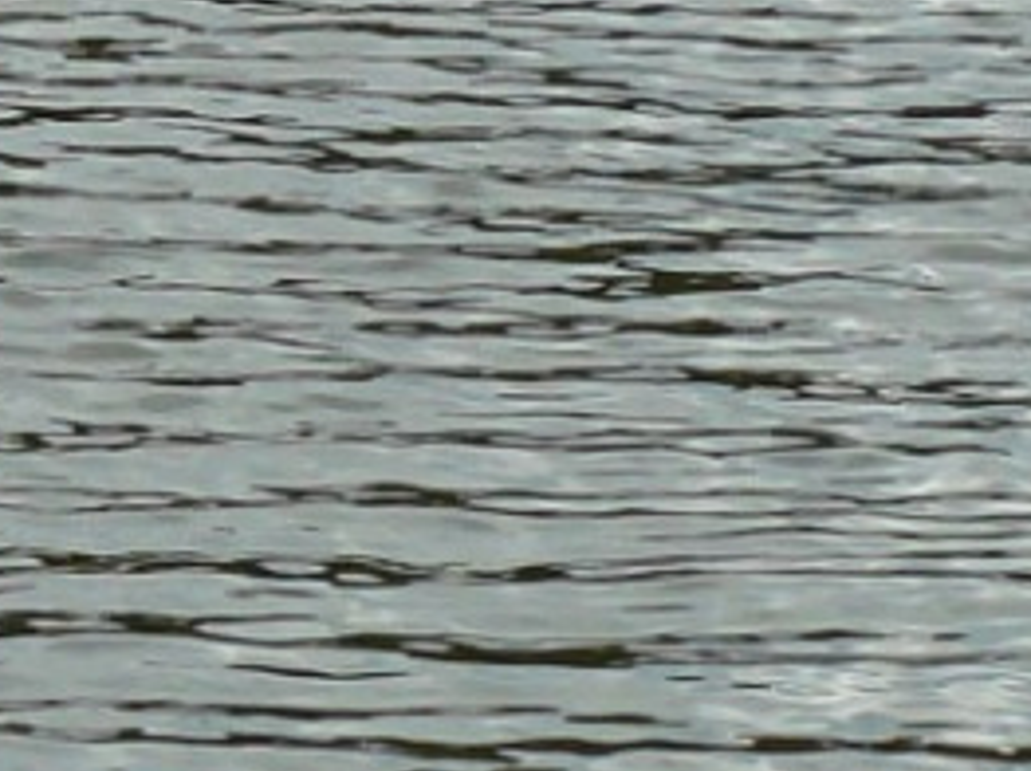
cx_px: -1586
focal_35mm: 636
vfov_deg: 2.3
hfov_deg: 3.1
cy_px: -283
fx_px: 18925
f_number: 5
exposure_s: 1/200
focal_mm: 19.9
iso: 100
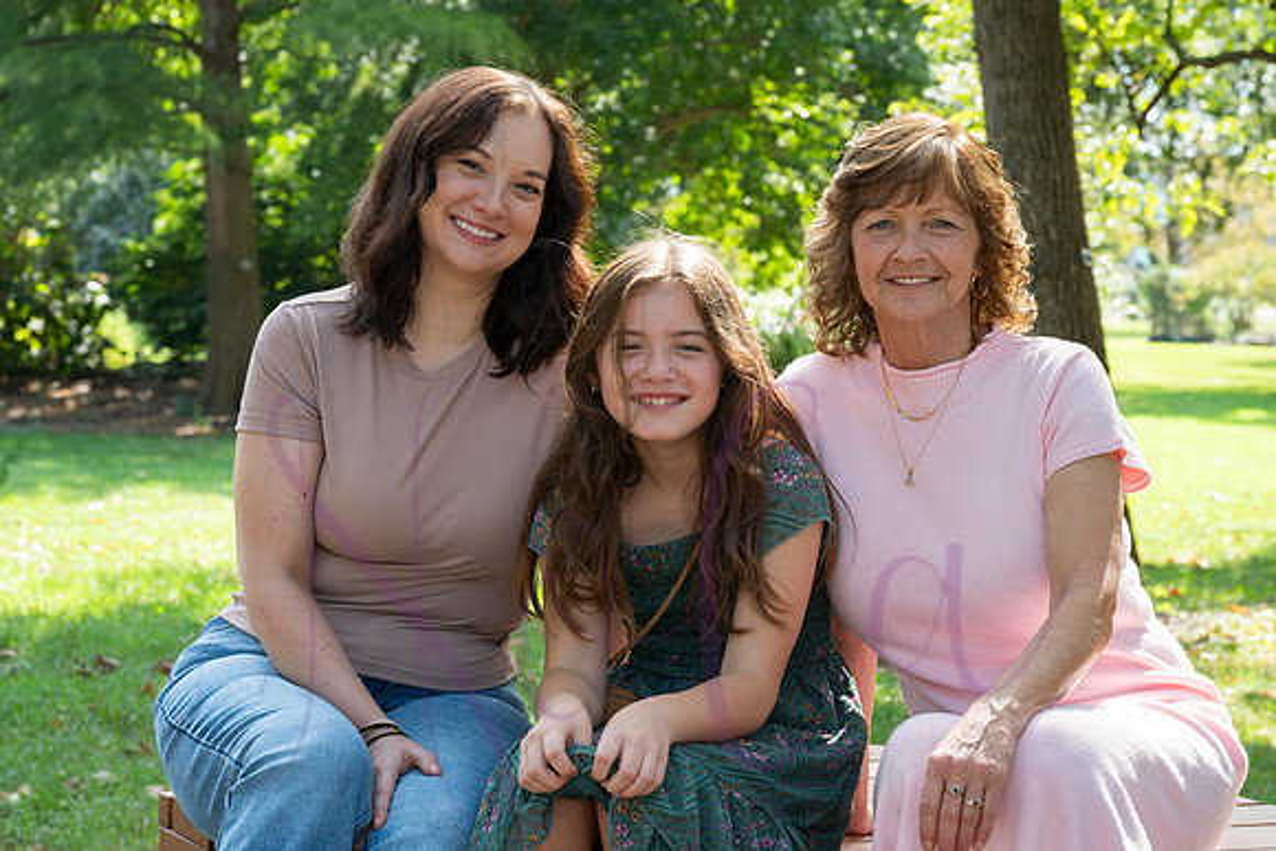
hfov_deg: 21.8
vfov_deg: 14.6
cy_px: 426
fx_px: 3315
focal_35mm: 94
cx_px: 638
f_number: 9
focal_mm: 91
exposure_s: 1/320
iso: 800
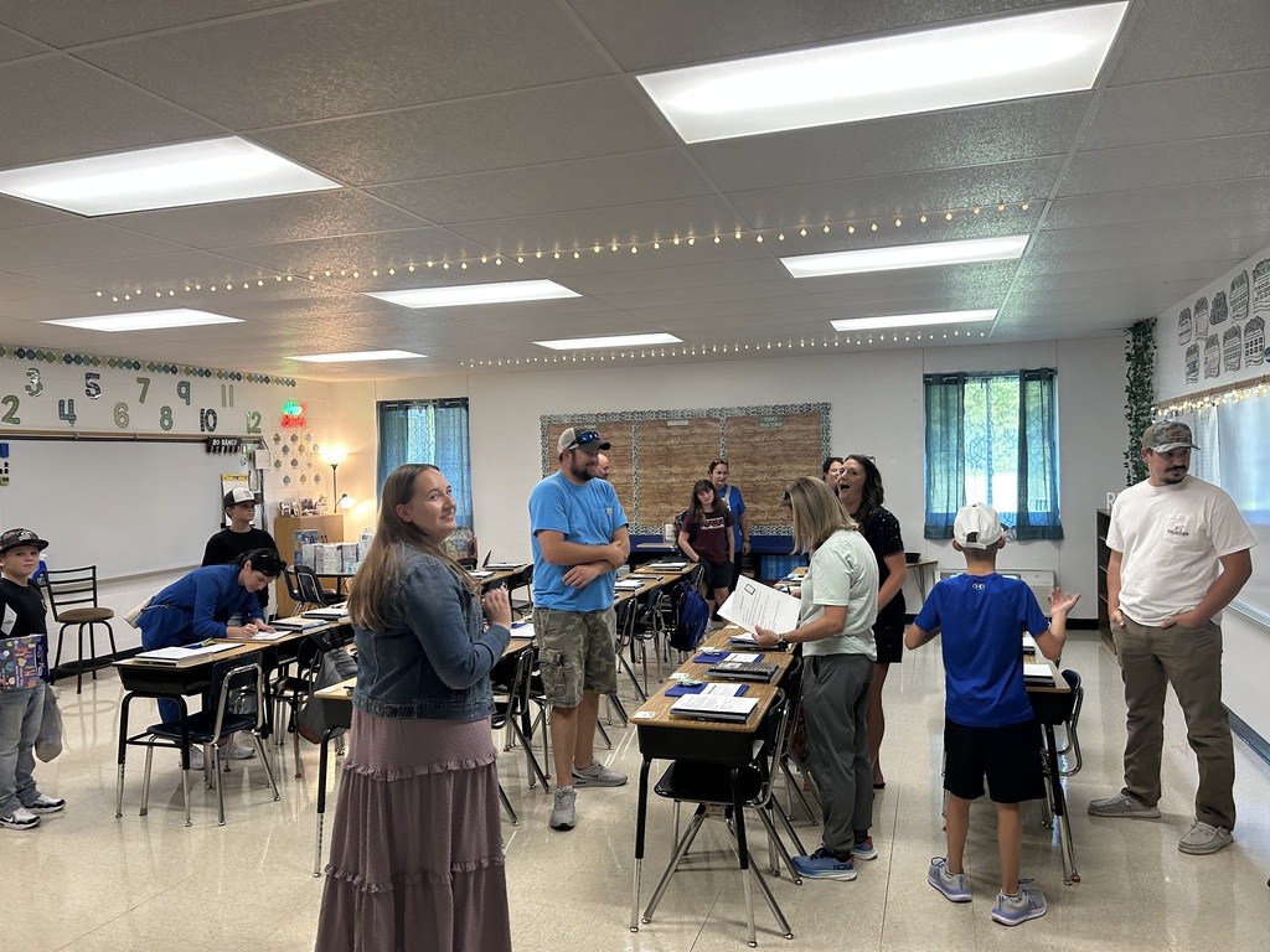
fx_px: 954
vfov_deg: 53.1
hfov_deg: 67.3
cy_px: 476
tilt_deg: -0.7
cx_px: 635
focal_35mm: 26
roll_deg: +1.0
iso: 125
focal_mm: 5.7
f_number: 1.5
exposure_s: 1/60
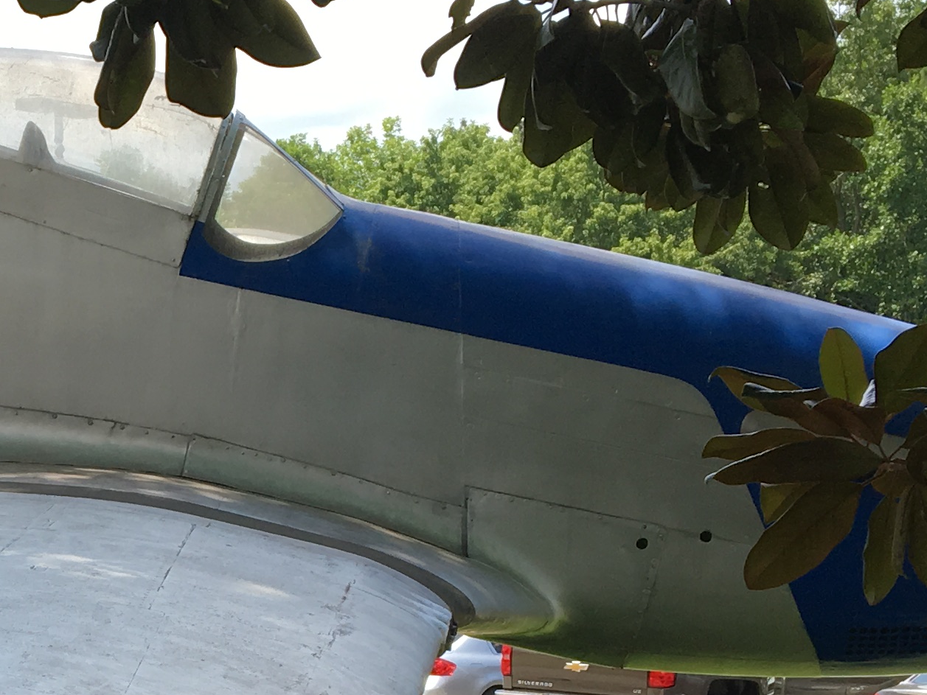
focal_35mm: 93
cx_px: -177
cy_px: 691
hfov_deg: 19.8
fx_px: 2491
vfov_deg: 15.6
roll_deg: +0.6
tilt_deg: -3.3
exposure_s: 1/651
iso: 25
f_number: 2.2
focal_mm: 4.15
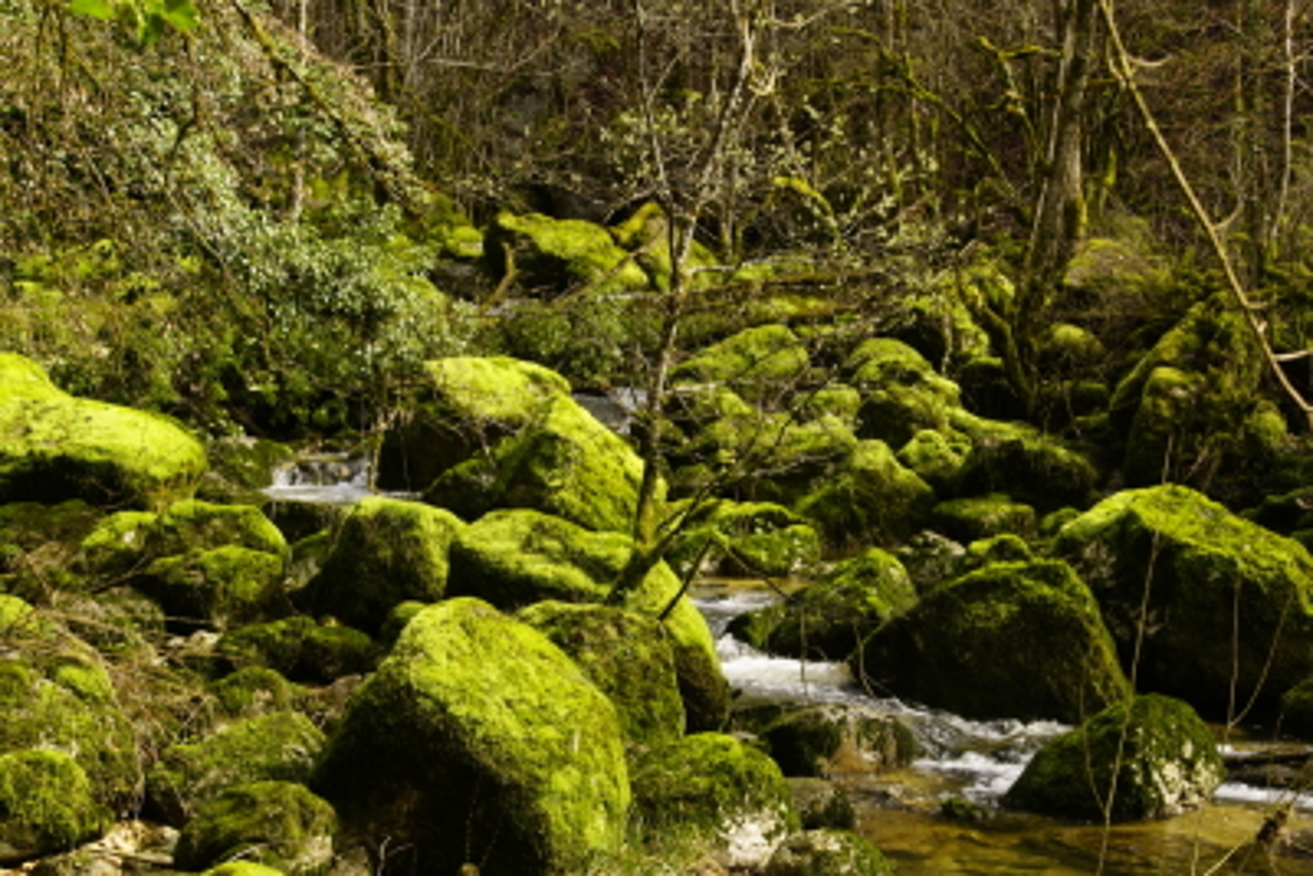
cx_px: 656
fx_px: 2189
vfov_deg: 22.6
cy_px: 438
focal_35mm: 60
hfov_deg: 33.4
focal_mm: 40
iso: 320
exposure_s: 1/100
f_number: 9
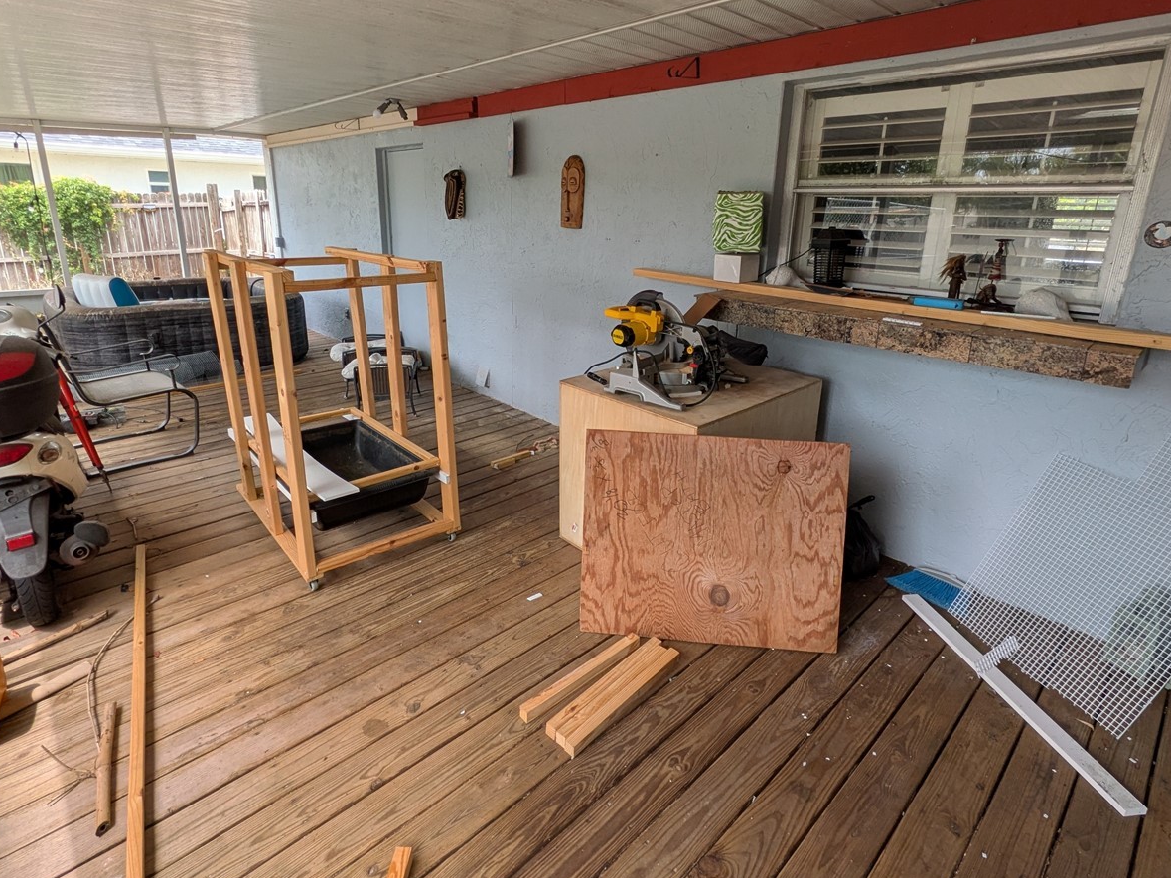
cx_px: 575
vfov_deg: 68.3
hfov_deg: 84.7
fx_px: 643
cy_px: 373
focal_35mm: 19
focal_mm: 1.85
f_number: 2.2
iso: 46
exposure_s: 1/175
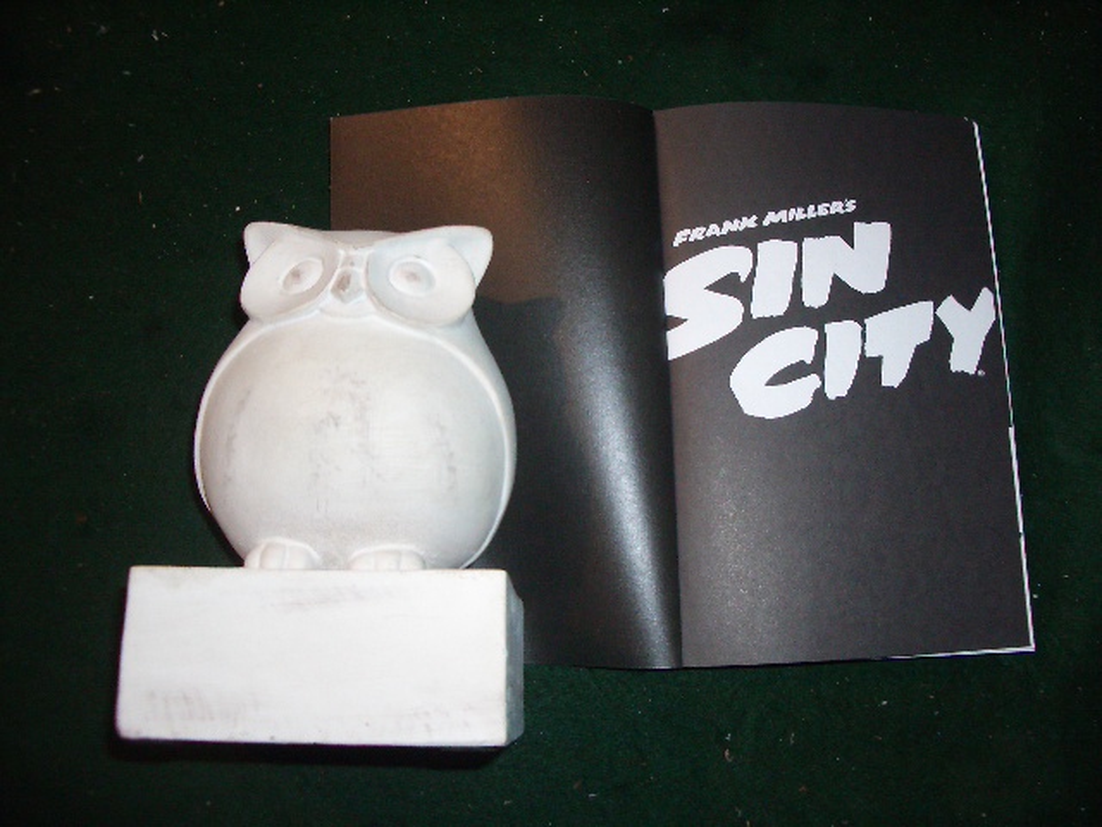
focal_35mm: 35
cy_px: 414
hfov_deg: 52.6
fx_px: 1114
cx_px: 551
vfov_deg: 40.7
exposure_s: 1/60
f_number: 2.6
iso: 200
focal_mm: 5.8
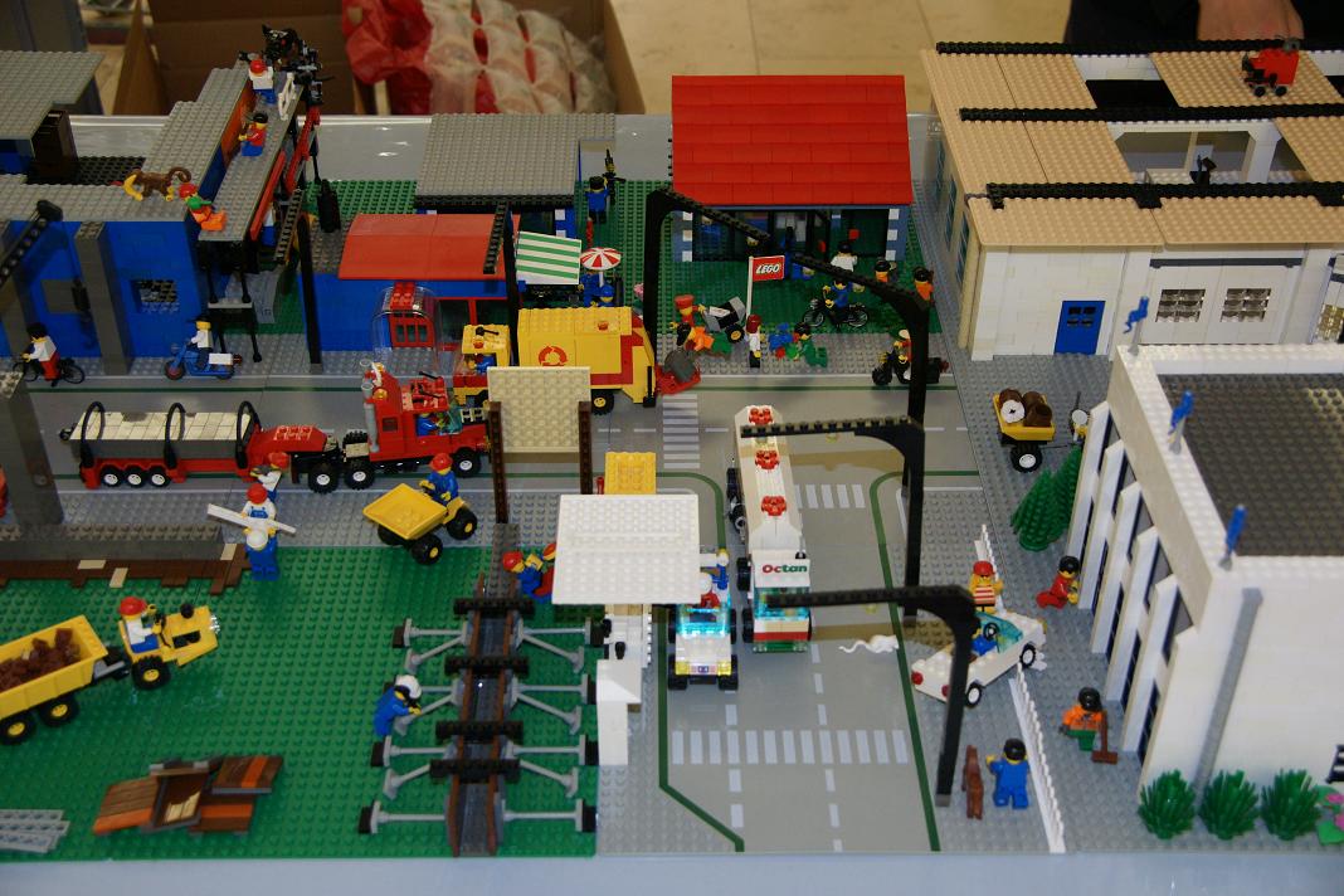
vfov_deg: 31.9
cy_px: 448
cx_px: 672
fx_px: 1568
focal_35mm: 42
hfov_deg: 46.4
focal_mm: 28
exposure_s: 1/60
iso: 800
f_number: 4.5
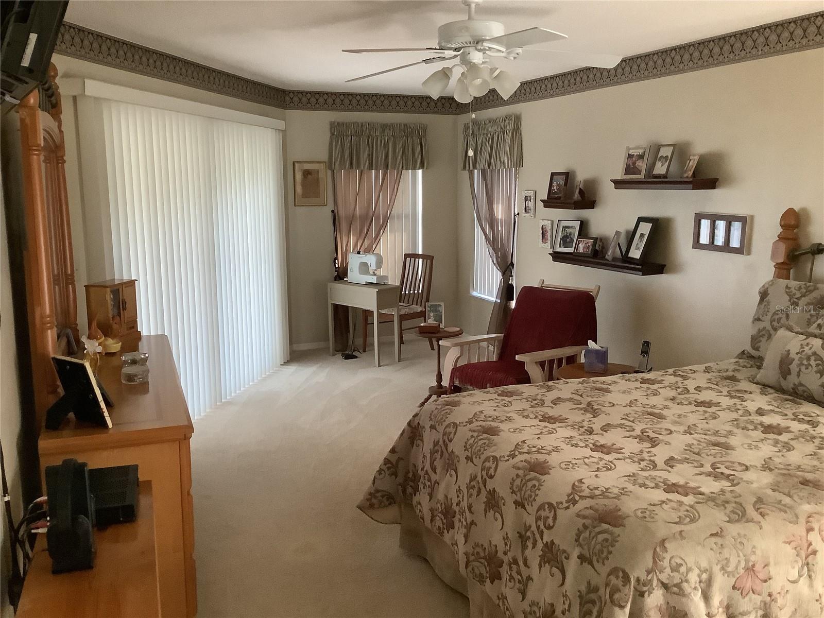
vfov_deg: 45.4
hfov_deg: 58.4
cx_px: 412
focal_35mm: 31
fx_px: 738
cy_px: 309
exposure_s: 1/40
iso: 320
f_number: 2.4
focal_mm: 3.3
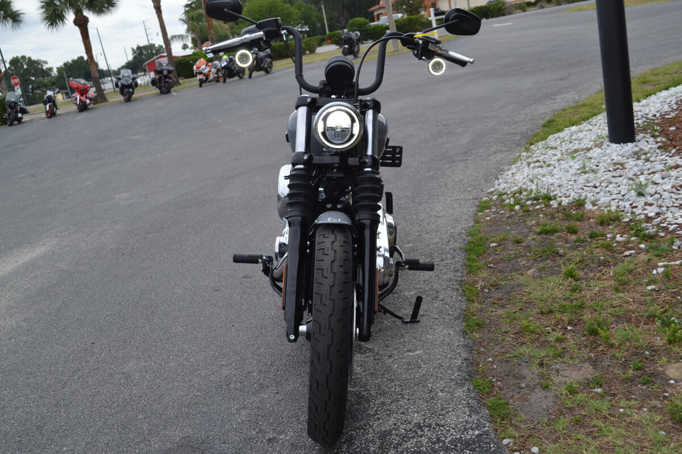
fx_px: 682
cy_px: 227
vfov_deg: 36.9
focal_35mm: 36
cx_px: 341
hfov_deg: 53.1
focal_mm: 24
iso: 100
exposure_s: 1/160
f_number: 5.6
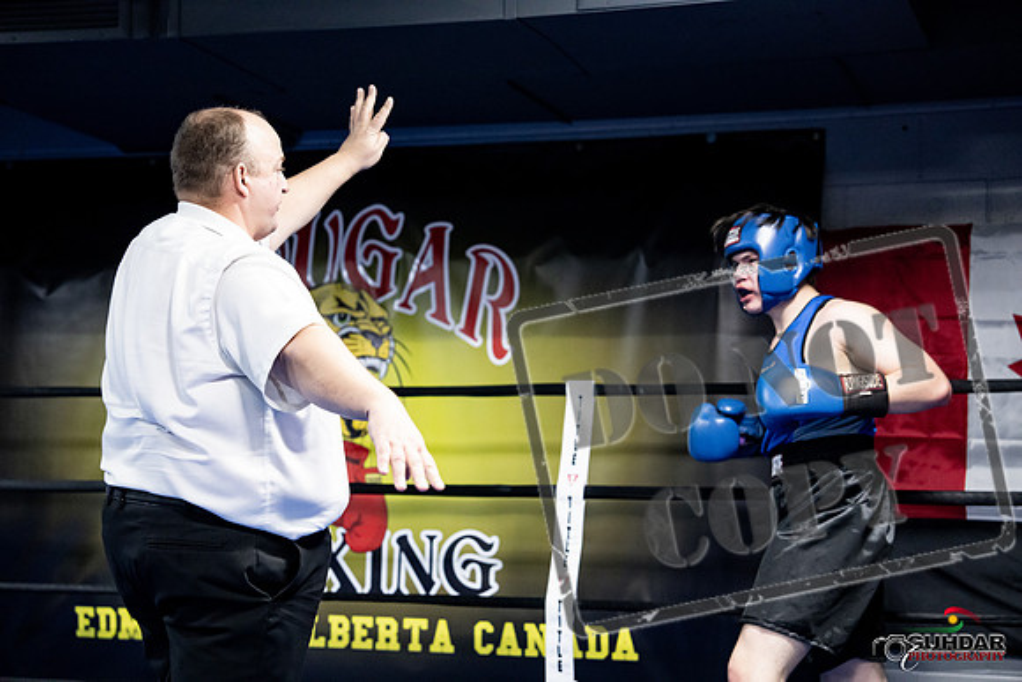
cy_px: 341
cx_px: 511
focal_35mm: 69
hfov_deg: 29.2
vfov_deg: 19.7
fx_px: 1959
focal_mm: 69
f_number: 2.8
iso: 8000
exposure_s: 1/1000
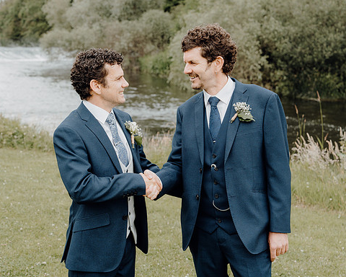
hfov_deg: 32.0
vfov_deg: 25.8
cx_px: 164
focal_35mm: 59
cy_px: 139
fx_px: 604
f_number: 5
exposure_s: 1/200
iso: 200
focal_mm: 52
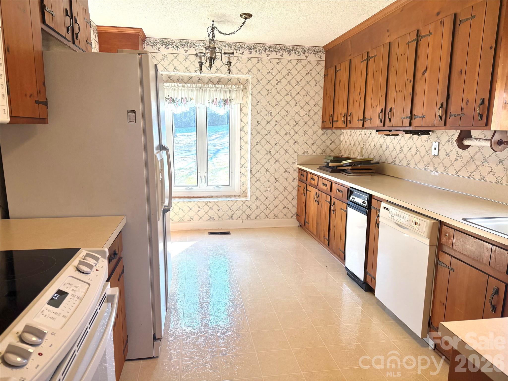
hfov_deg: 71.6
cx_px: 254
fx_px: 352
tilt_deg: -10.5
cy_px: 190
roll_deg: -1.0
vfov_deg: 56.8
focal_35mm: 24
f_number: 1.78
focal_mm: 6.76
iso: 125
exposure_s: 1/234
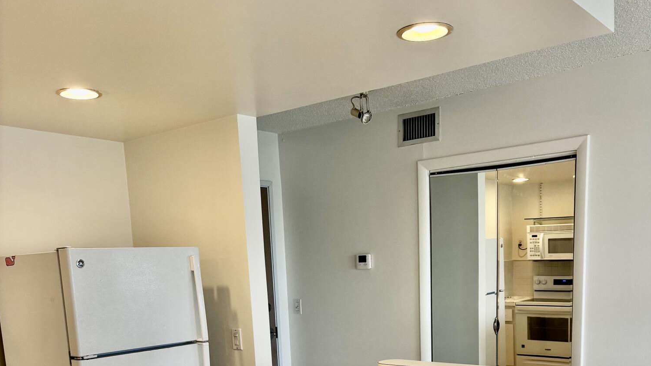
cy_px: 370
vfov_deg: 29.1
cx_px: 326
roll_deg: +3.0
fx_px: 656
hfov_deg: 52.8
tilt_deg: -9.2
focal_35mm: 38
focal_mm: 5.96
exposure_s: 1/120
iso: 50
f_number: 1.6
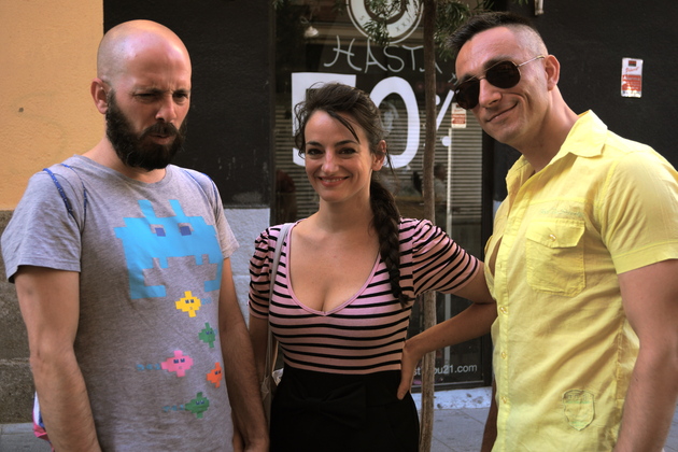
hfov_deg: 43.6
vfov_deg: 29.9
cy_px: 226
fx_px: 847
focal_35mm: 45
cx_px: 339
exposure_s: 1/80
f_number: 4.5
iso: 100
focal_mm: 30
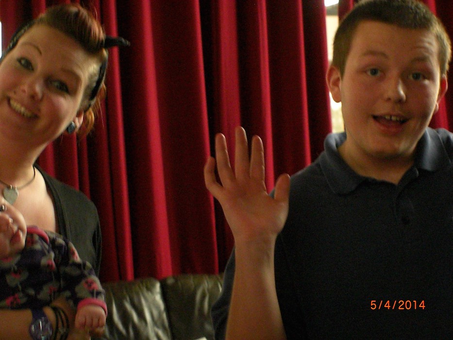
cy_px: 170
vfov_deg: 13.0
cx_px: 226
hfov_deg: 17.3
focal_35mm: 114
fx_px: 1492
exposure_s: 1/60
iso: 1600
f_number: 5.1
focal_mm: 23.7
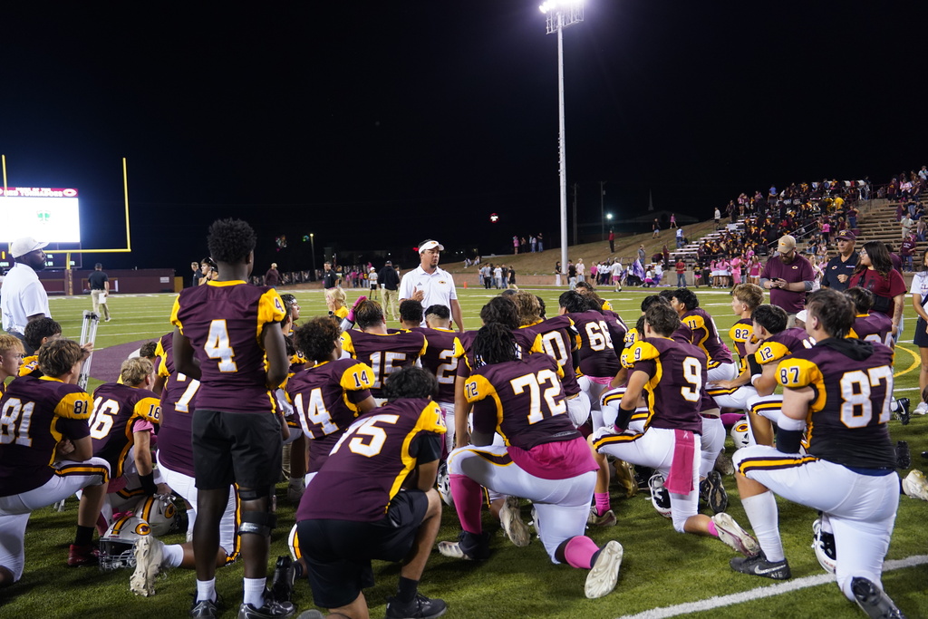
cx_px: 464
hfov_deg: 49.5
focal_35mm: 39
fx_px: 1005
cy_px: 310
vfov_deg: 34.2
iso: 2000
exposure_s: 1/160
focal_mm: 39
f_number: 2.8
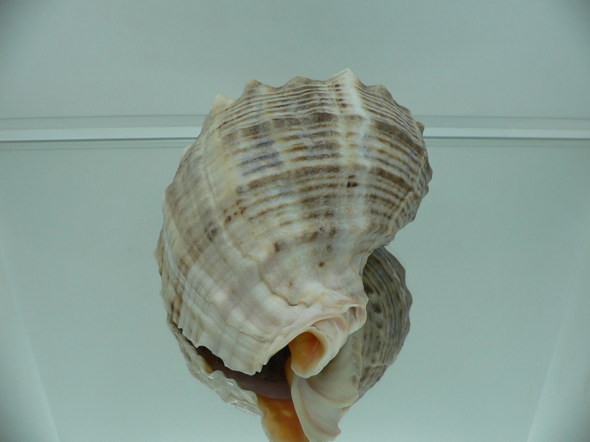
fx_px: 597
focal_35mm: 35
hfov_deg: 52.6
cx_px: 295
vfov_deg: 40.7
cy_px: 221
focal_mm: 4.6
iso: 80
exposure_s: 1/60
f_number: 2.8
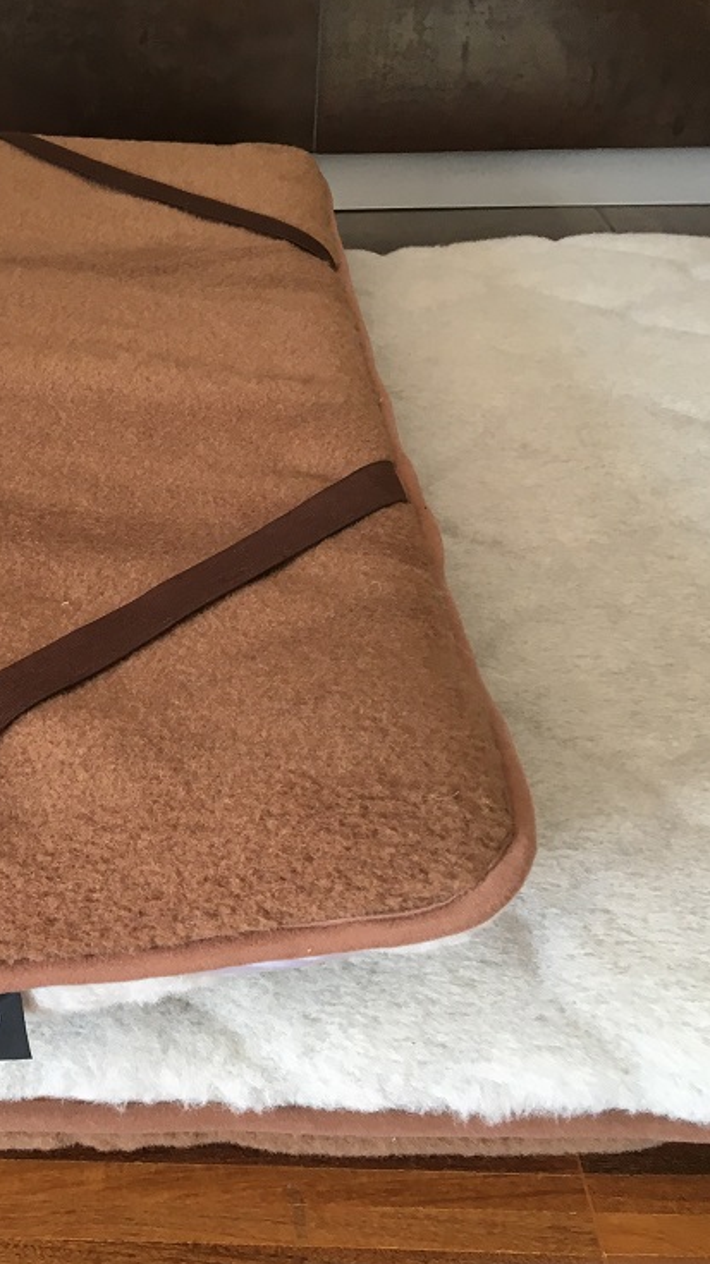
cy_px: 624
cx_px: 101
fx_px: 1440
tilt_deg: -34.2
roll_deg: +2.2
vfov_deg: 47.4
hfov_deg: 26.9
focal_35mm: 43
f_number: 2.2
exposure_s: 1/33
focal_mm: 4.15
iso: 64
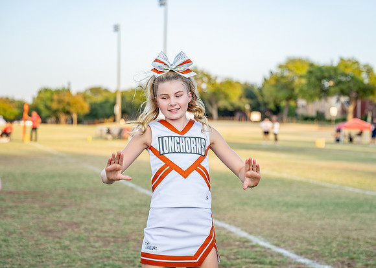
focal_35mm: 87
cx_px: 193
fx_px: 928
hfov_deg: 22.9
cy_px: 127
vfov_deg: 16.4
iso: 200
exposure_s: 1/800
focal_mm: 70
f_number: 2.8
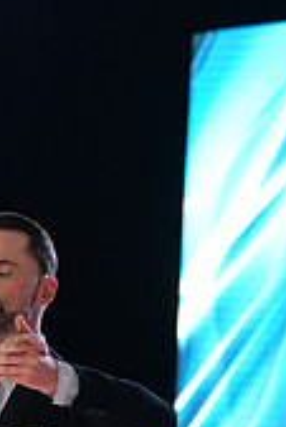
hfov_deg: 3.8
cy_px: 586
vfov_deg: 5.6
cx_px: -59
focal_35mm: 363
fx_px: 4317
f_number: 4
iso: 1250
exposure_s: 1/400
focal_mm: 106
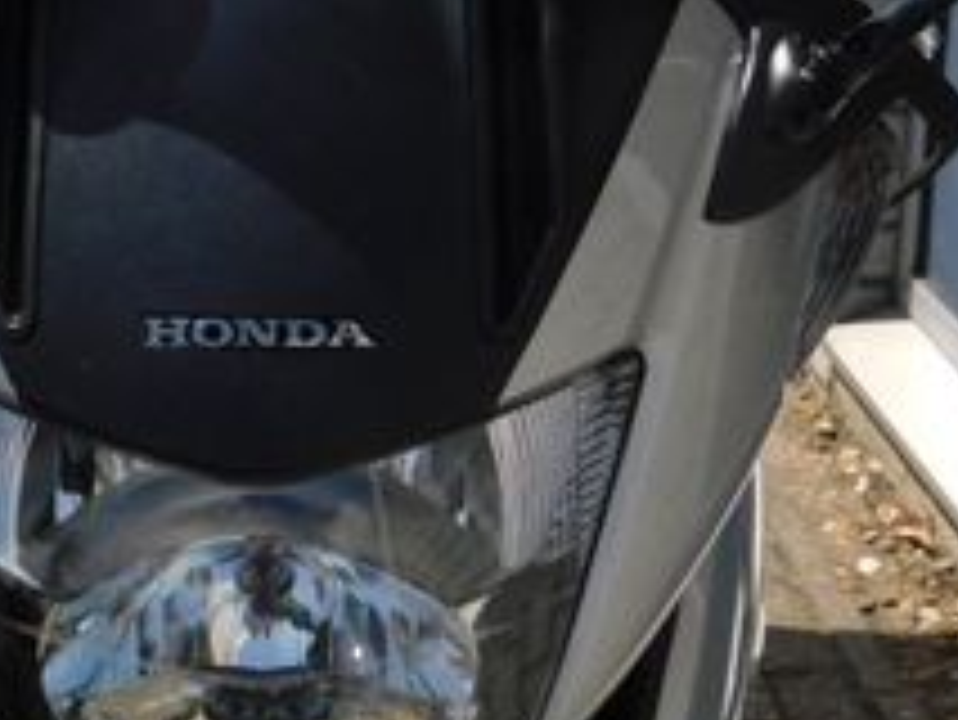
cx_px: 261
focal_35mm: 69
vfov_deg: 21.1
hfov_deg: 27.8
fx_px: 1911
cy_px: 135
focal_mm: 4
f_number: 6
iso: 125
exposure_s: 1/500
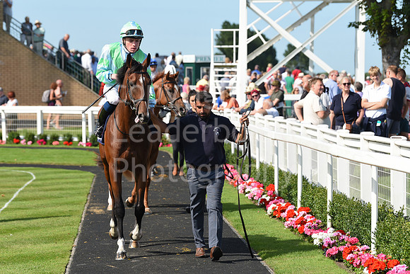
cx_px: 205
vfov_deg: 10.2
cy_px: 137
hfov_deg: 15.2
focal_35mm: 135
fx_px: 1538
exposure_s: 1/1600
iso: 400
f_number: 5.6
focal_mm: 135
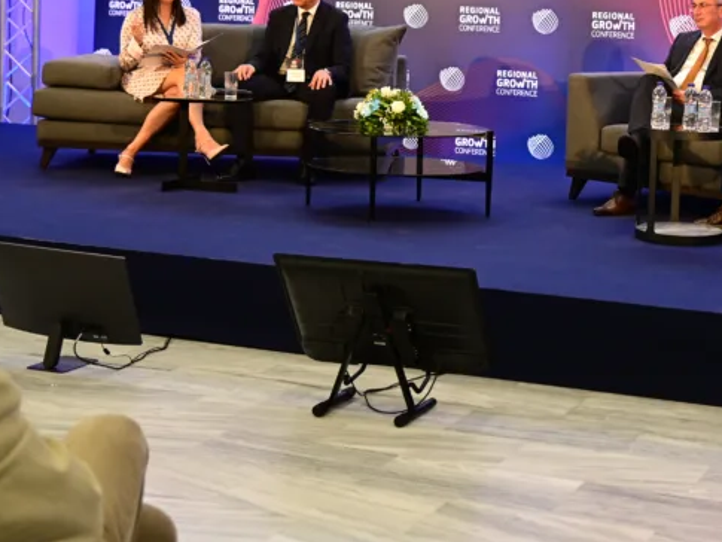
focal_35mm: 65
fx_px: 1356
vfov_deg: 22.0
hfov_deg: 28.9
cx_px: 610
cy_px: 50
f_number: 4
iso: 2000
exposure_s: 1/250
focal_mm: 32
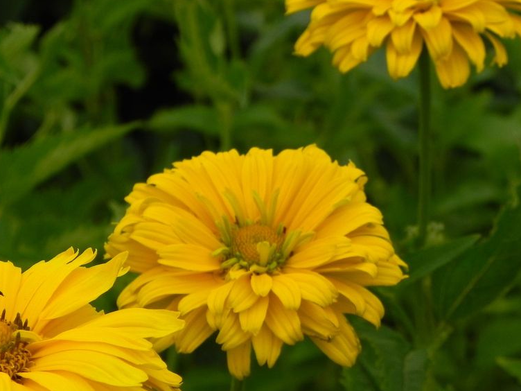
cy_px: 149
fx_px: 2754
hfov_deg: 10.8
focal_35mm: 183
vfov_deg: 8.1
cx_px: 305
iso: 160
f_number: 5
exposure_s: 1/500
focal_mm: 23
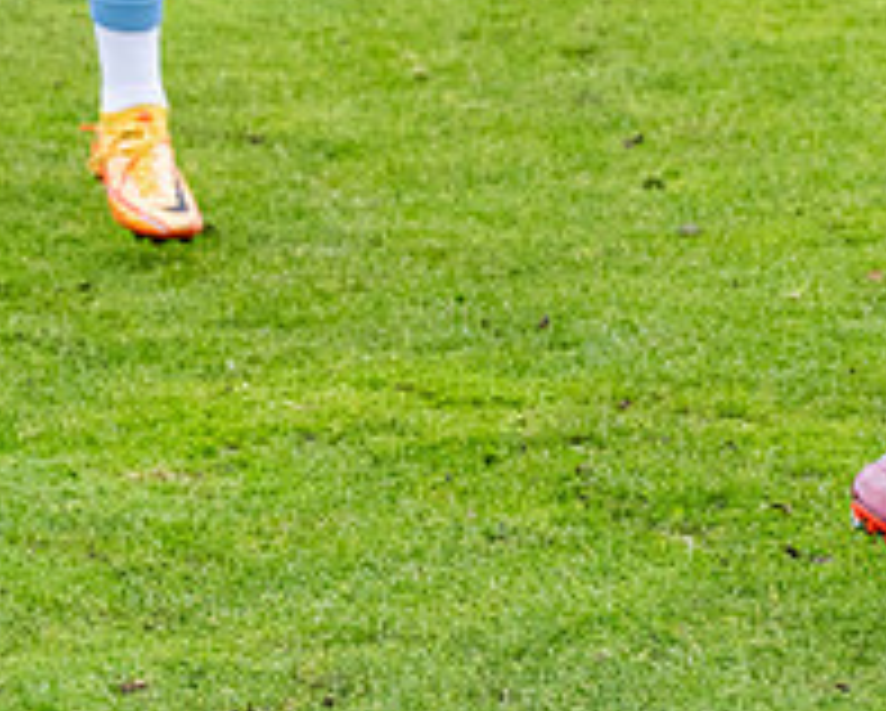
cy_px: -210
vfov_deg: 4.0
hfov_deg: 5.0
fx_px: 10211
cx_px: 1060
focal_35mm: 389
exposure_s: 1/800
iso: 1000
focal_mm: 70
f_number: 2.8
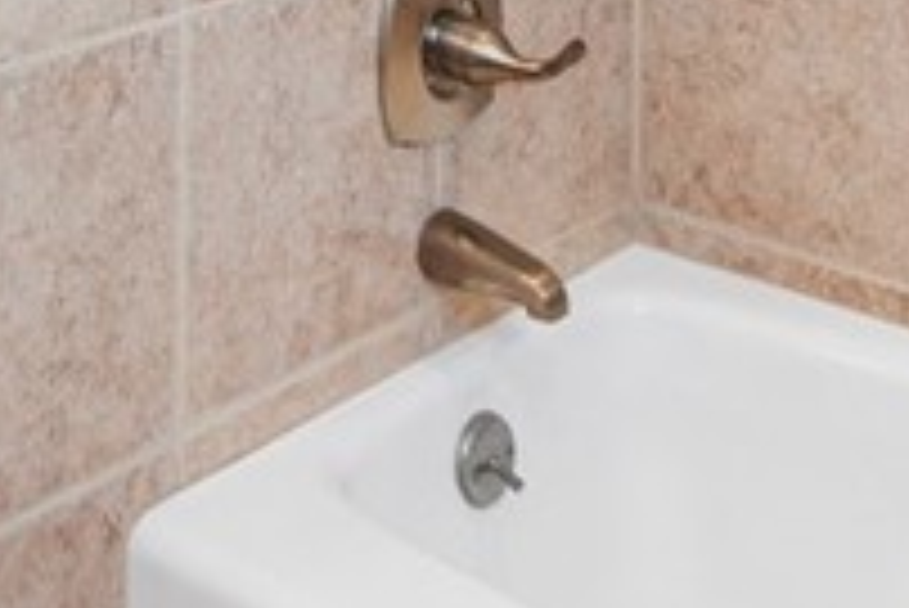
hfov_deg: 26.1
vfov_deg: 14.5
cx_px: 166
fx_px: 1920
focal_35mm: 76
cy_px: -649
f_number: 7.1
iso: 320
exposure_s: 1/8
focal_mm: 10
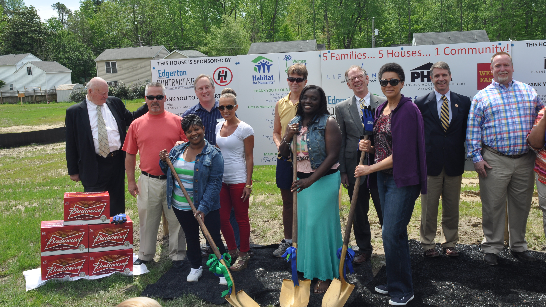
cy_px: 130
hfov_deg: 61.0
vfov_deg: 36.6
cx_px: 275
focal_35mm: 32
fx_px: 463
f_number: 9
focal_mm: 20
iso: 200
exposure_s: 1/320
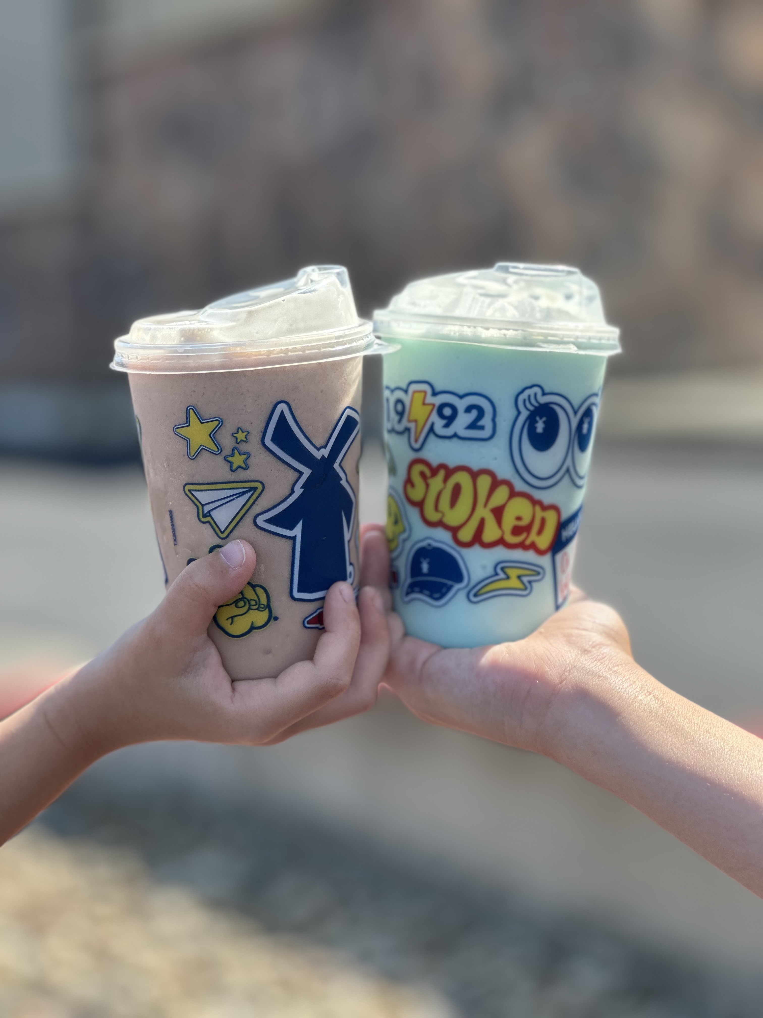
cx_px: 382
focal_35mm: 77
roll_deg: +2.3
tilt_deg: -3.8
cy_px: 509
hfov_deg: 19.1
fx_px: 2263
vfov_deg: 25.3
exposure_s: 1/330
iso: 32
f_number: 2.8
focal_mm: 9
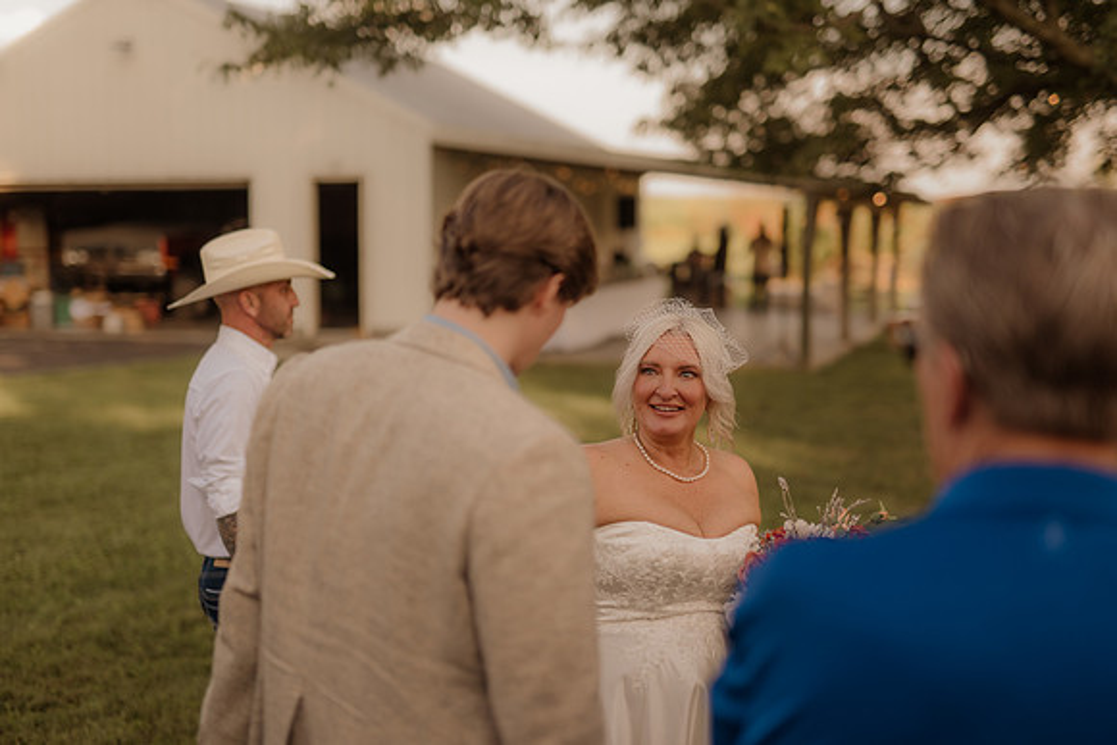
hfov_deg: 39.6
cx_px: 558
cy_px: 372
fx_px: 1552
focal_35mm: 50
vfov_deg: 27.0
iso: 200
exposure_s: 1/1000
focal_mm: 50
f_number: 2.8
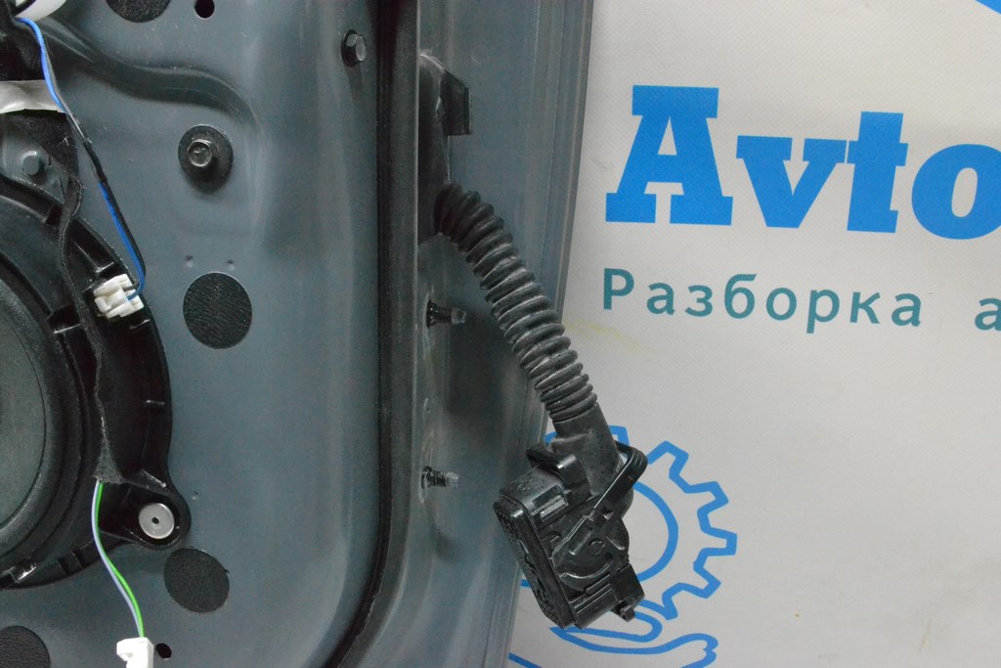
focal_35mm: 39
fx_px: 1084
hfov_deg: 49.5
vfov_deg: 34.2
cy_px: 334
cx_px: 500
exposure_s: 1/50
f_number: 13
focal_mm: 26
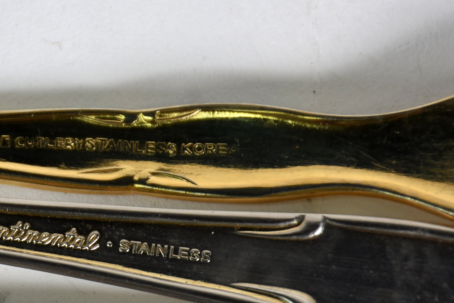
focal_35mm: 405
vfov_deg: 3.4
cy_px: 236
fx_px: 5107
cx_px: 58
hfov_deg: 5.1
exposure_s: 1/50
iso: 200
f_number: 8
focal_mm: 116
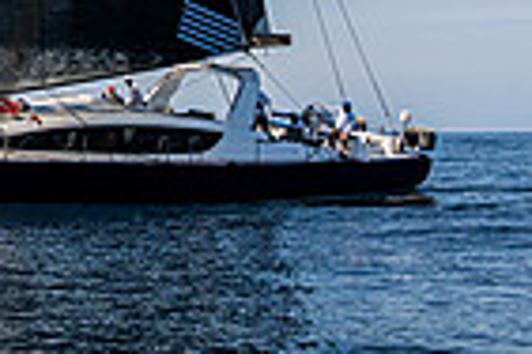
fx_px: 1478
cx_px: -272
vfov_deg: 12.2
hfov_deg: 18.1
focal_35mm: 100
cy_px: -345
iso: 200
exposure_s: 1/6400
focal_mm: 24
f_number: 5
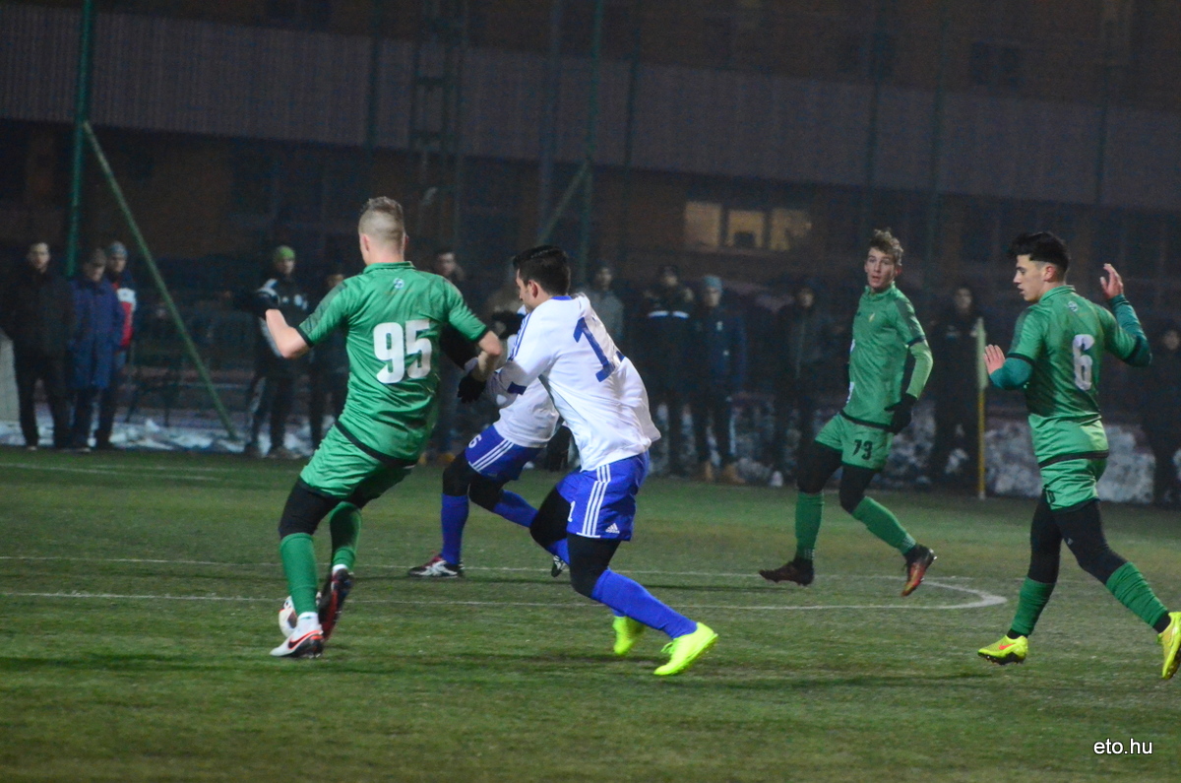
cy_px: 392
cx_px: 590
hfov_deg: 7.1
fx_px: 9576
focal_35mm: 292
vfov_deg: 4.7
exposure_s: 1/250
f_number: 5.3
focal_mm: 195
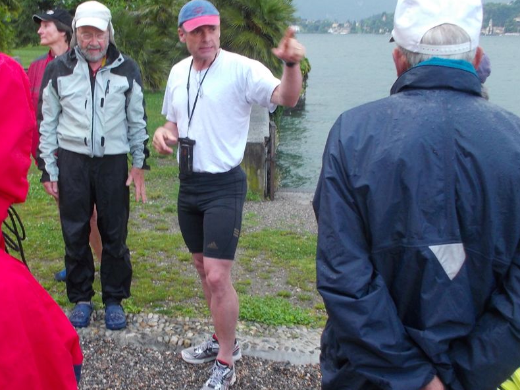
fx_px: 706
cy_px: 237
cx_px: 155
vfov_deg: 30.8
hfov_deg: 39.7
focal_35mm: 47
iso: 80
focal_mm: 4.1
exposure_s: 1/30
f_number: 3.3
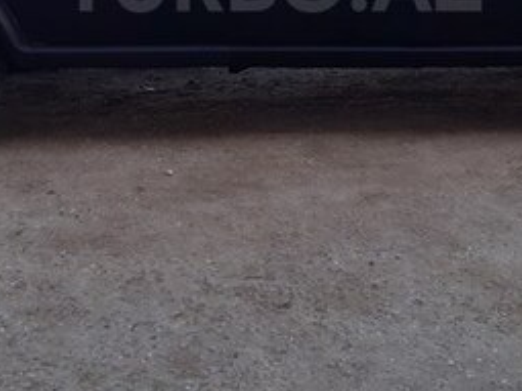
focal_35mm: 70
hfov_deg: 27.8
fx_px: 1055
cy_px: -19
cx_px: 272
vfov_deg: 20.2
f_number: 1.9
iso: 40
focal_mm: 3.6
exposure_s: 1/265
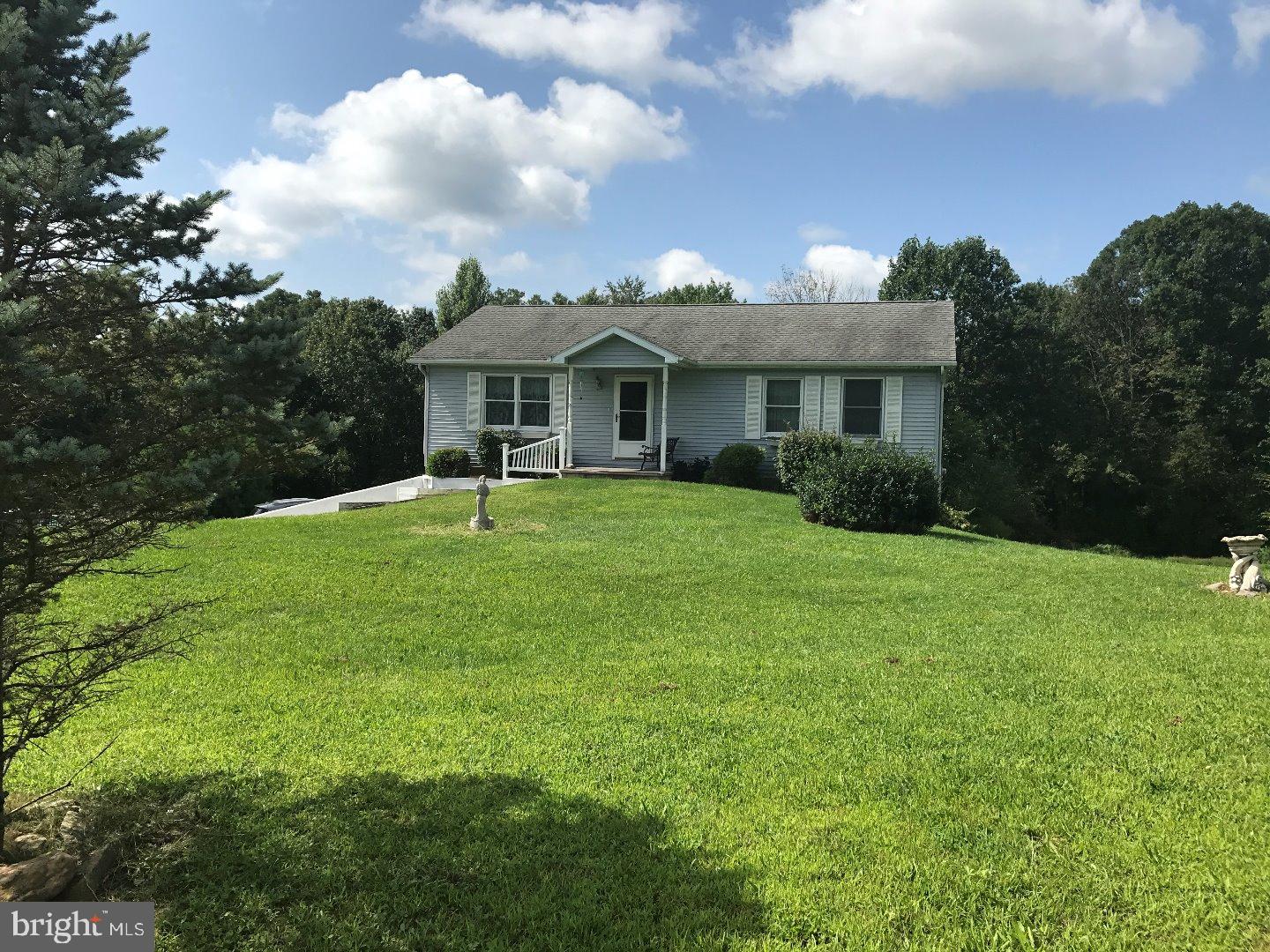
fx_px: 1027
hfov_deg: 63.4
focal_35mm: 28
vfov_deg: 49.7
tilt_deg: +0.0
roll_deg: -1.7
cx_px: 635
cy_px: 476
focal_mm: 3.99
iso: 20
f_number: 1.8
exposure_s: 1/2817
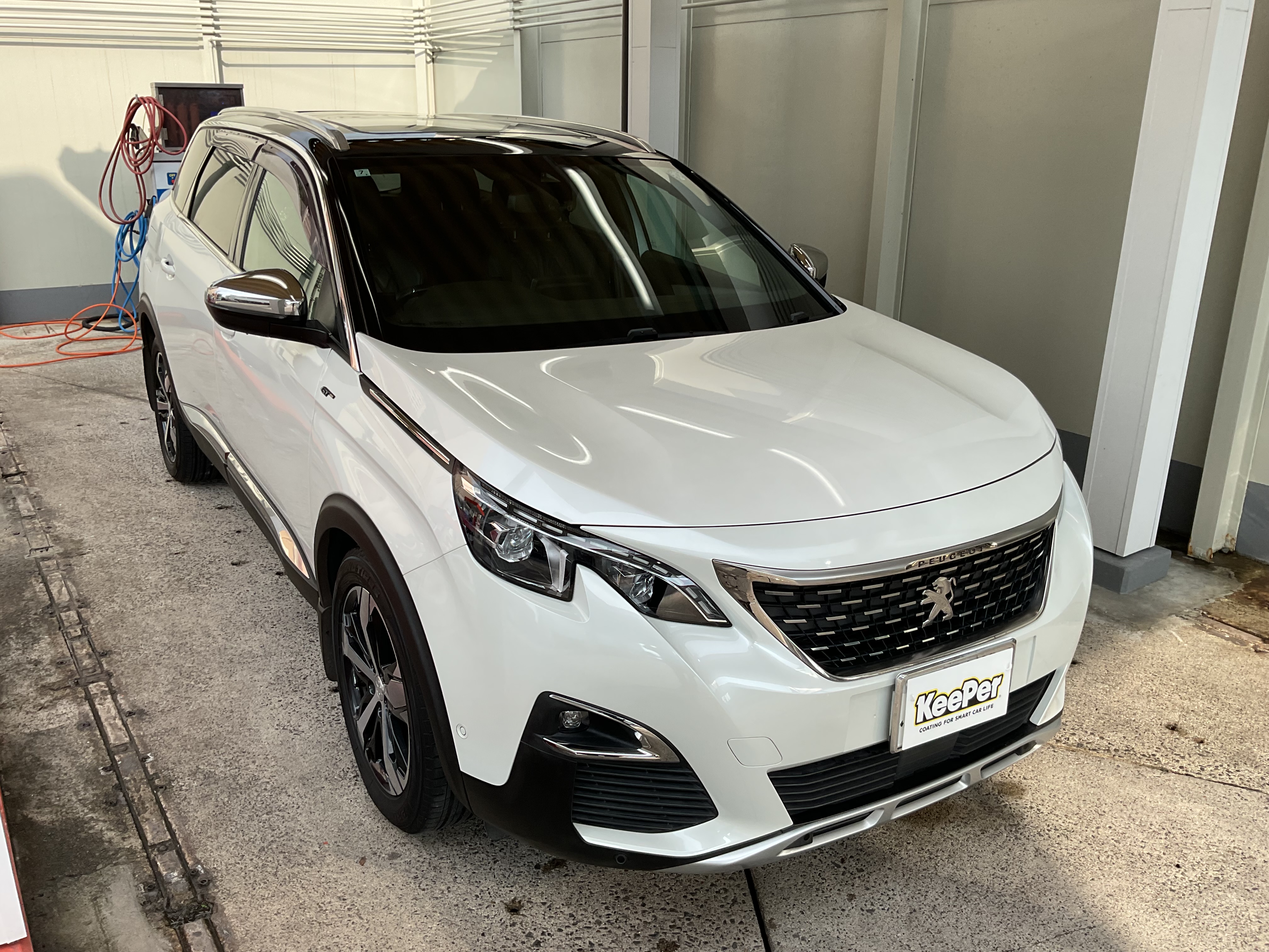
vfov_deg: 48.2
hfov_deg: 61.7
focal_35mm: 29
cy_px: 476
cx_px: 634
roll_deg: +0.0
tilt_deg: -19.4
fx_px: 1063
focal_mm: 3
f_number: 1.8
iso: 16
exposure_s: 1/829
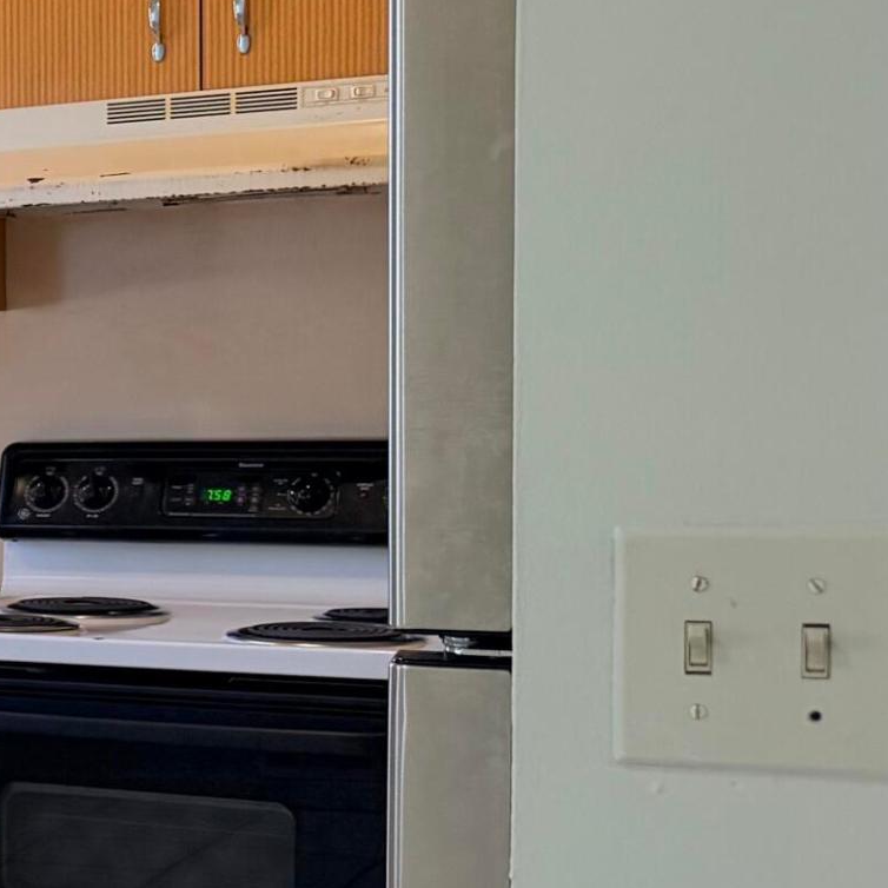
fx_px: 2351
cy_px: 571
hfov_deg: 16.9
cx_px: -806
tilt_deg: -4.8
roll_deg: +3.0
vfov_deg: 21.3
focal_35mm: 81
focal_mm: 6.76
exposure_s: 1/120
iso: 250
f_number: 1.78
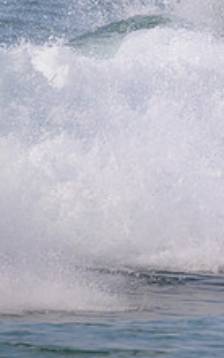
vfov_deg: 1.5
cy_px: 58
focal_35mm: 1421
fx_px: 13889
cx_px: 438
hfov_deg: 0.9
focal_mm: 530
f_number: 10
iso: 1400
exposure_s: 1/2000
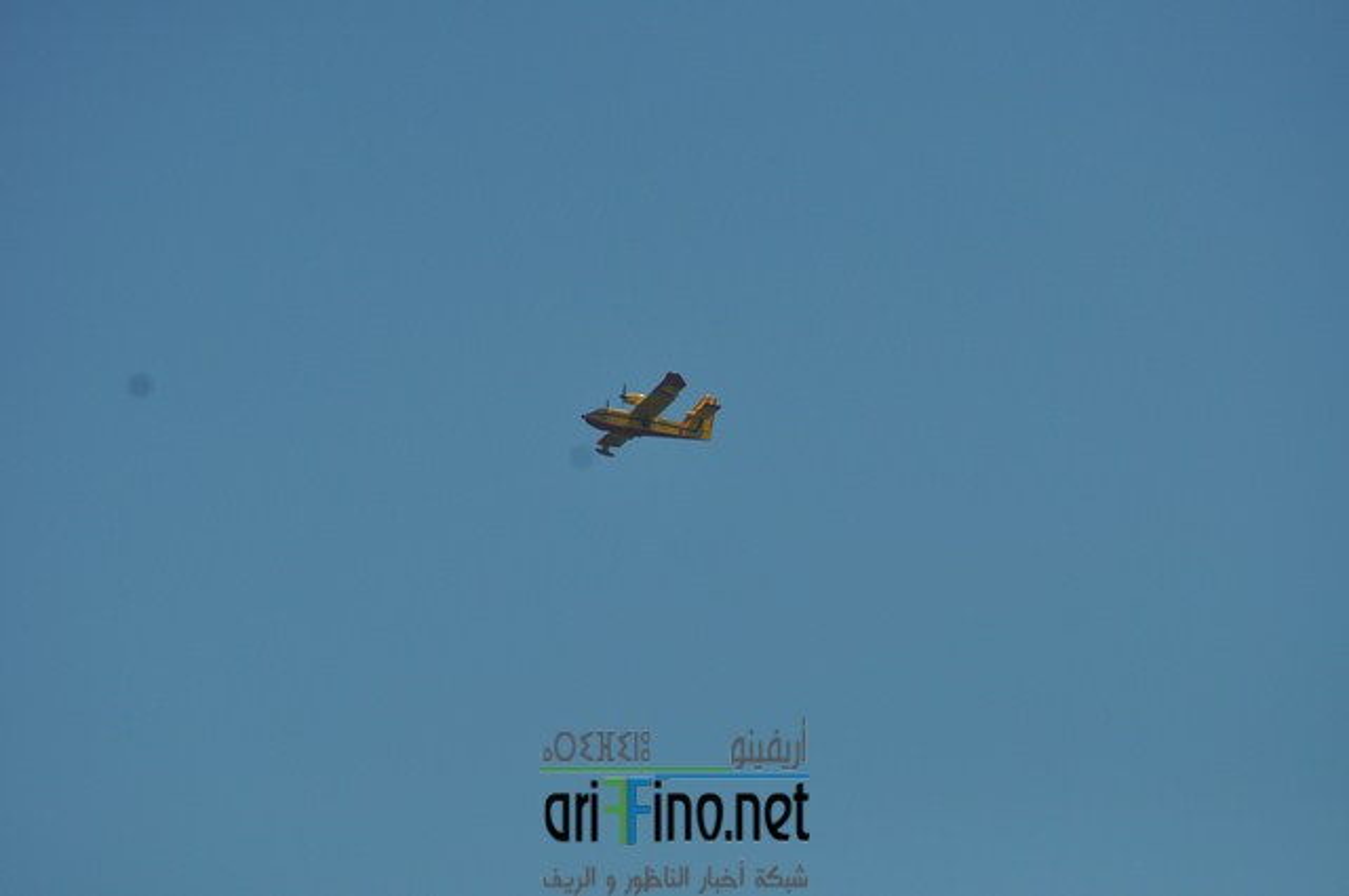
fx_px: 11227
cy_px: 448
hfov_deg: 6.9
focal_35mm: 300
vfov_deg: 4.6
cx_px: 674
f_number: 5.6
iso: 220
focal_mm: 200
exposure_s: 1/2000
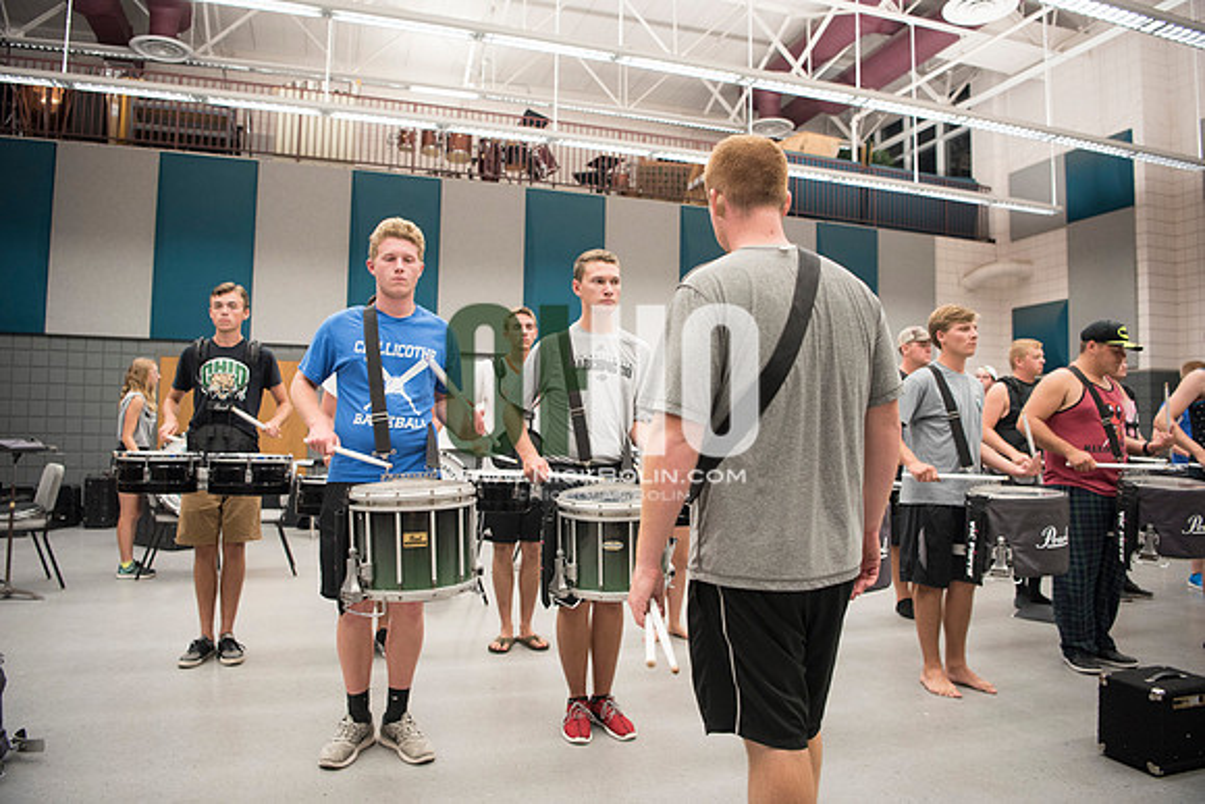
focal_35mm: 24
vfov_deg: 53.2
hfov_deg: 73.7
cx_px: 602
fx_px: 803
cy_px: 402
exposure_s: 1/160
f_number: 2.8
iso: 1250
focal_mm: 24
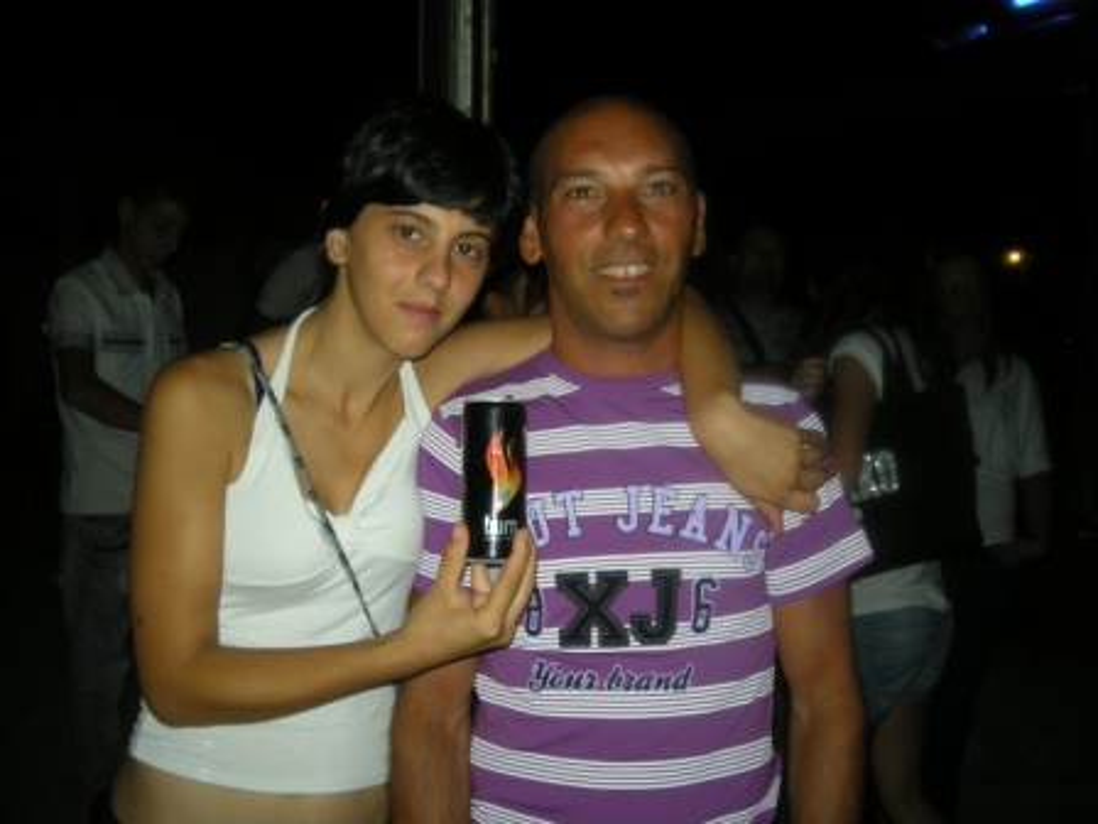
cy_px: 412
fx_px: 1110
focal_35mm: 35
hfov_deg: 52.6
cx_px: 549
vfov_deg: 40.7
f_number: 2.8
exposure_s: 1/60
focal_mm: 5.7
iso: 50
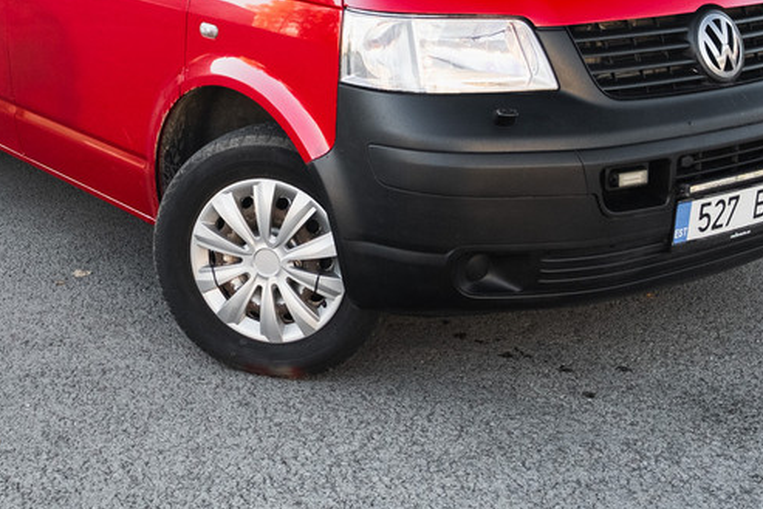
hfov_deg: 32.8
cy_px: 67
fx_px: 1293
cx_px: 298
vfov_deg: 21.8
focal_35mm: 61
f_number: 4
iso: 640
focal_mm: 16
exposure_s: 1/125
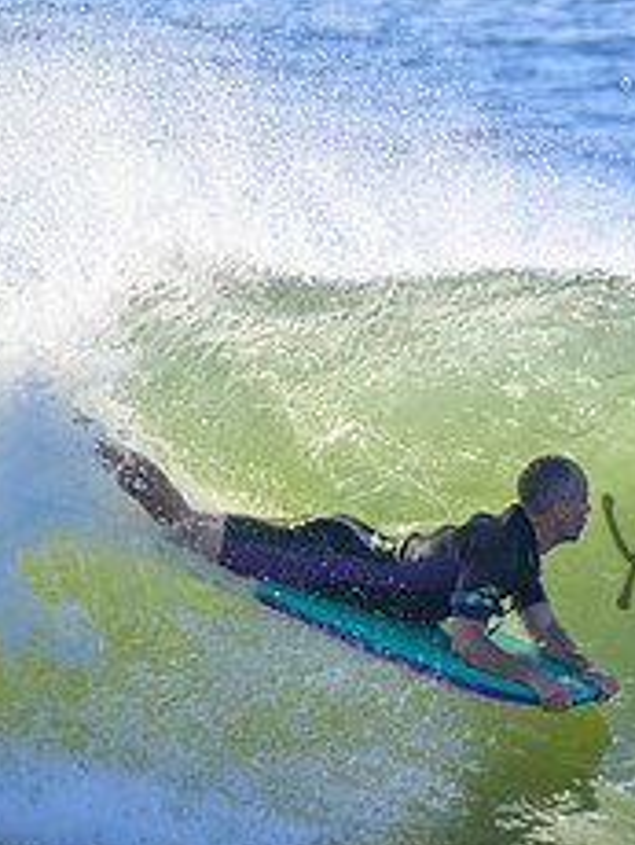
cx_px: 980
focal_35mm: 1937
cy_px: 520
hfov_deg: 0.8
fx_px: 47289
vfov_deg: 1.0
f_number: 11
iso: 1400
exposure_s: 1/2000
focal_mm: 800
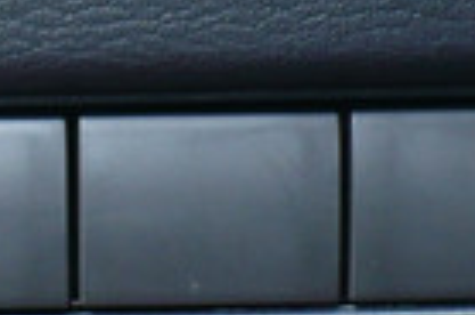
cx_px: -44
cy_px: -96
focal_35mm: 216
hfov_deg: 9.5
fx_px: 2843
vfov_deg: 6.3
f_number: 2.8
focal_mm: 6.1
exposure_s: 1/40
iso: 100
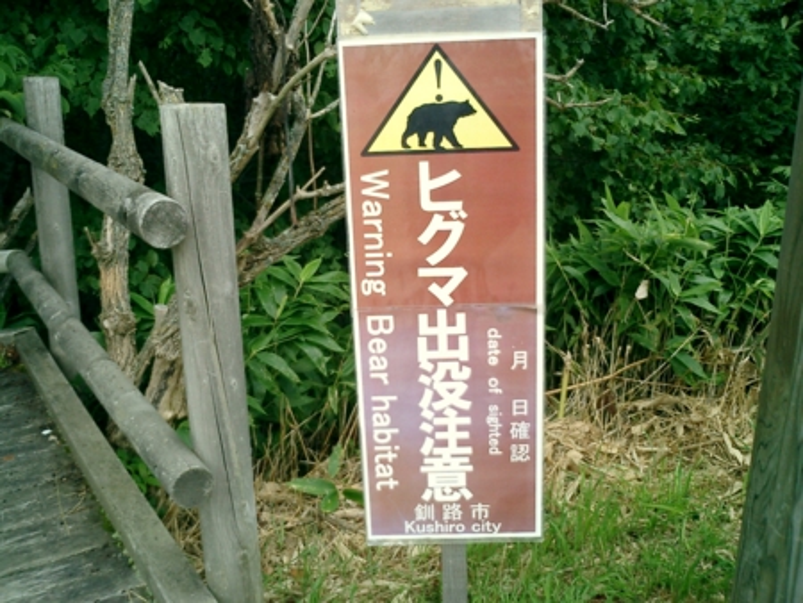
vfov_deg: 39.7
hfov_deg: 51.3
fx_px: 836
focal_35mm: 36
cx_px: 402
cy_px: 302
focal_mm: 7.5
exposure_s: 1/125
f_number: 3.2
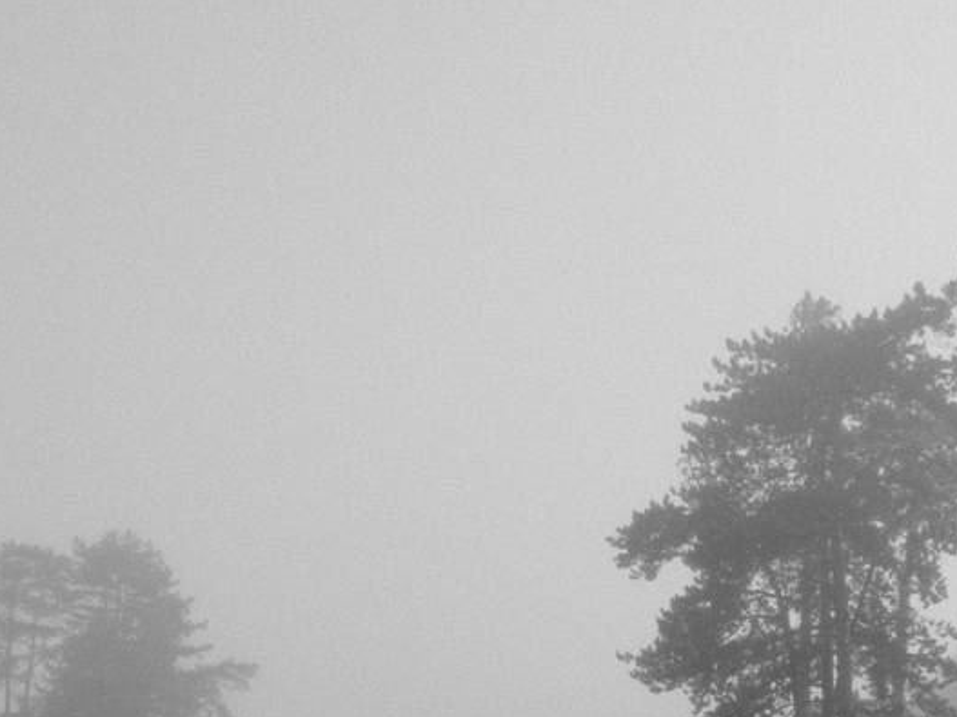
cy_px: 952
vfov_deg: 18.6
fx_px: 2018
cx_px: 674
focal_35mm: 73
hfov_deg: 26.5
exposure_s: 1/110
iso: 640
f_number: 14
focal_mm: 16.5
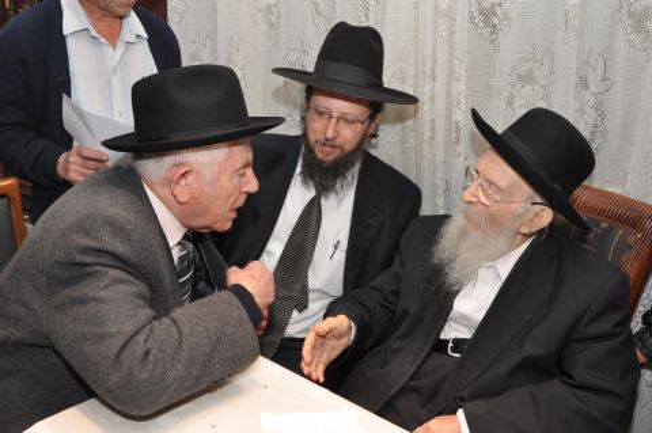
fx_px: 678
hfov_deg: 51.3
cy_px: 216
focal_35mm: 38
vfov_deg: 35.4
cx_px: 326
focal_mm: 25
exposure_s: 1/60
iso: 400
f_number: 6.3
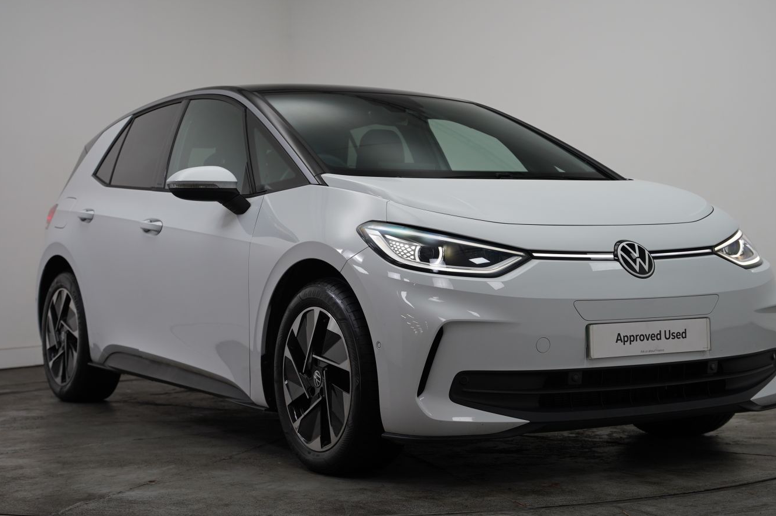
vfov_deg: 21.2
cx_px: 419
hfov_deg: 31.4
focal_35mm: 64
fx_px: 1381
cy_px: 250
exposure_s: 1/160
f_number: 4
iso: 640
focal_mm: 53.1
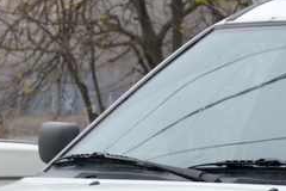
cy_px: 205
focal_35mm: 330
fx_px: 2621
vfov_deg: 4.2
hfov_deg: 6.2
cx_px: 319
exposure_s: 1/125
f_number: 5.6
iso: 220
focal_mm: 44
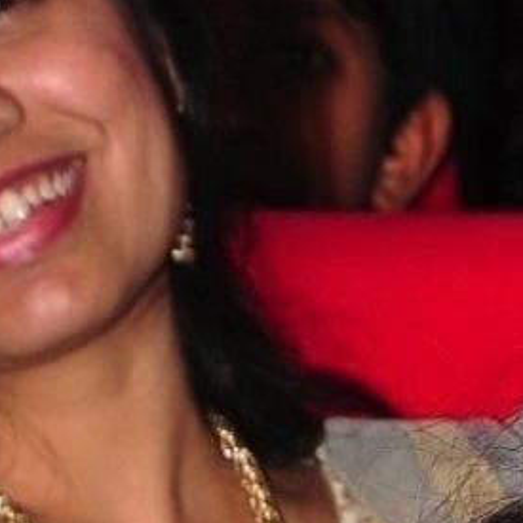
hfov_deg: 3.4
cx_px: 1092
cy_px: 1350
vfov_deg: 3.3
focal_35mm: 518
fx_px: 8854
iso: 400
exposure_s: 1/125
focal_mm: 62
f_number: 11
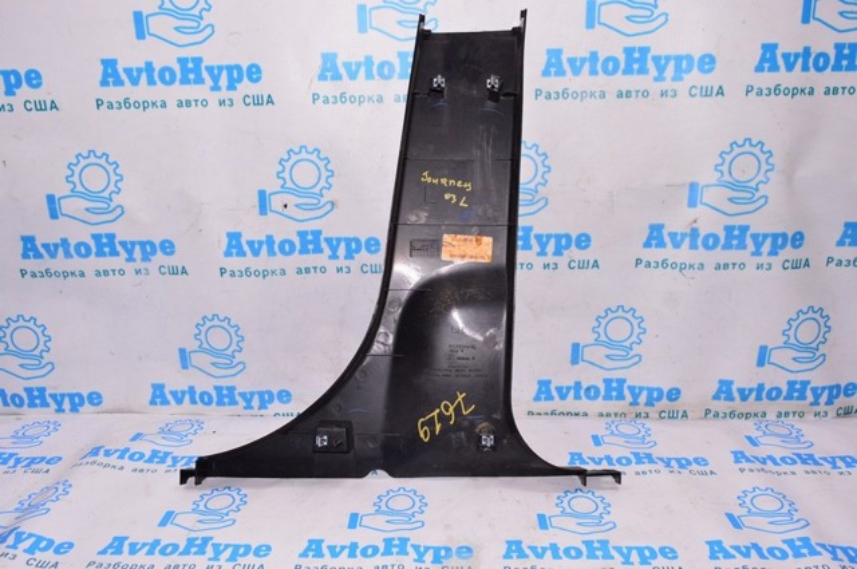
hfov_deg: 67.4
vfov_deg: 47.8
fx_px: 642
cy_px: 284
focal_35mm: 27
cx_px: 428
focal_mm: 18
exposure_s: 1/200
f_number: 8
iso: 1600
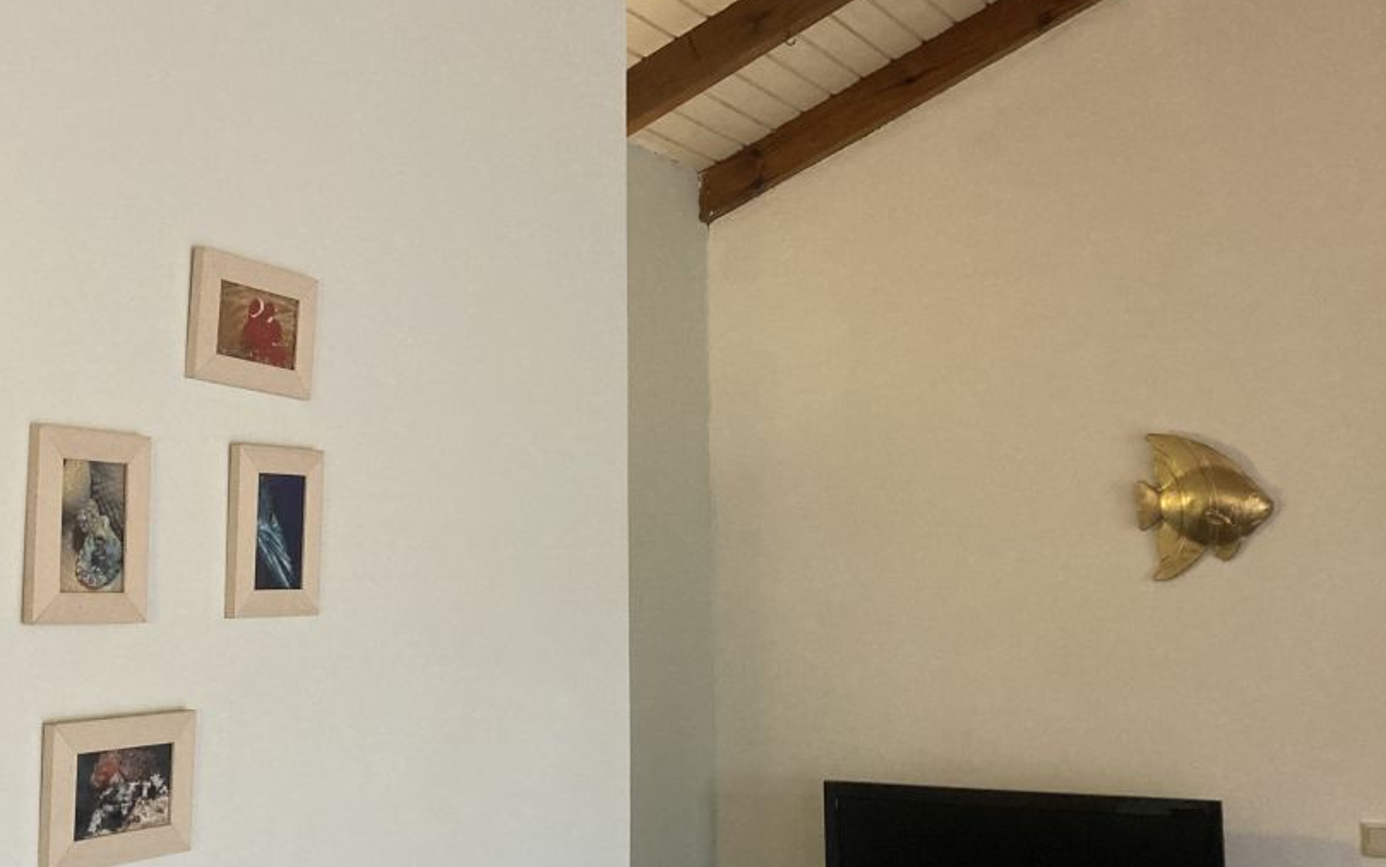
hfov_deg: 45.1
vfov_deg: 29.2
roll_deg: -0.4
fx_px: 1662
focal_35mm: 44
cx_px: 586
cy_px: 391
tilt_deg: +6.4
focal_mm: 3.99
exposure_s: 1/50
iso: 320
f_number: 1.8
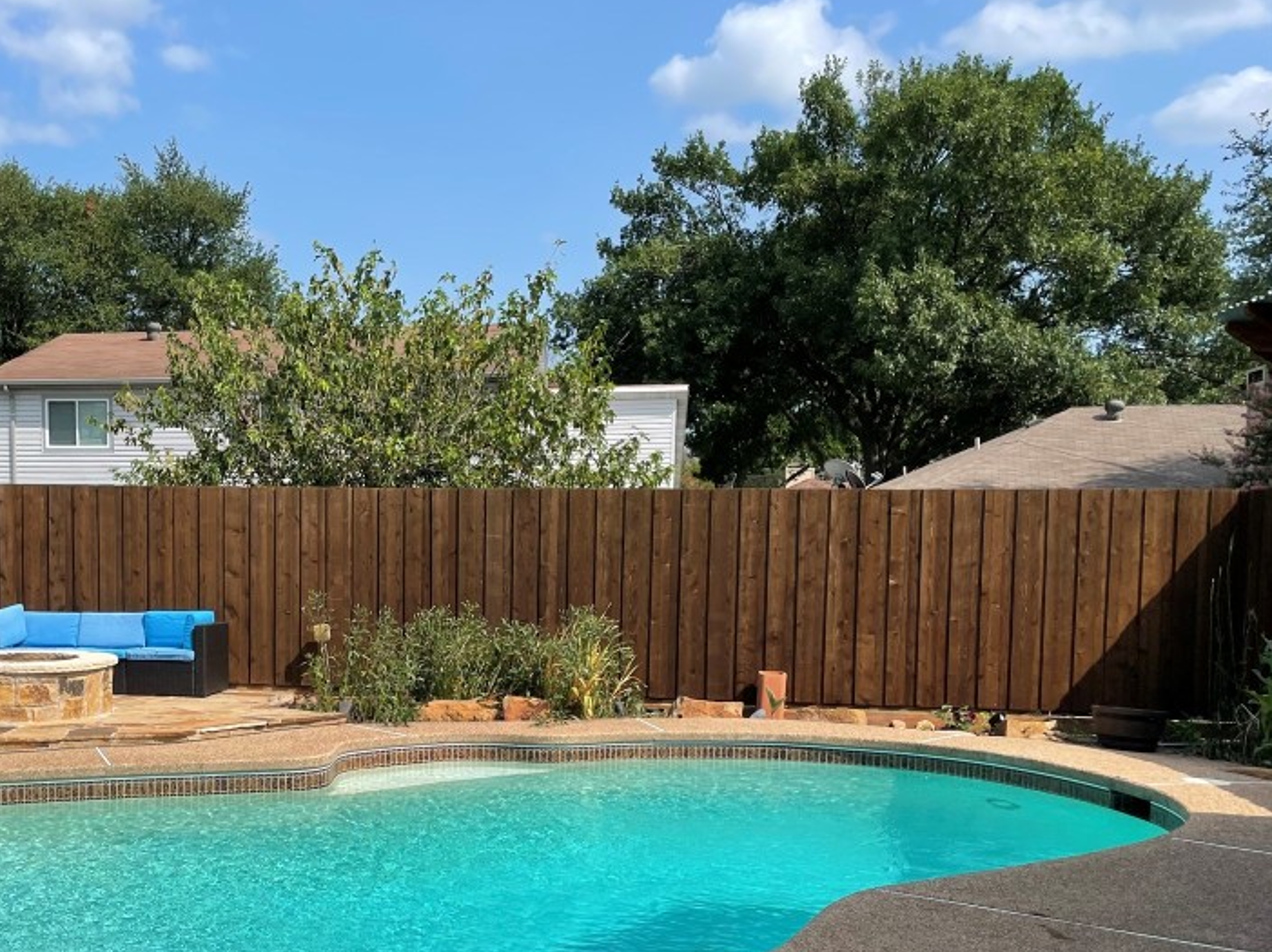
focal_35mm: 38
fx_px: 1396
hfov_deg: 47.5
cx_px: 347
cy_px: 675
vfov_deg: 37.1
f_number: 1.6
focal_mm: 4.2
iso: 32
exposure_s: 1/4292
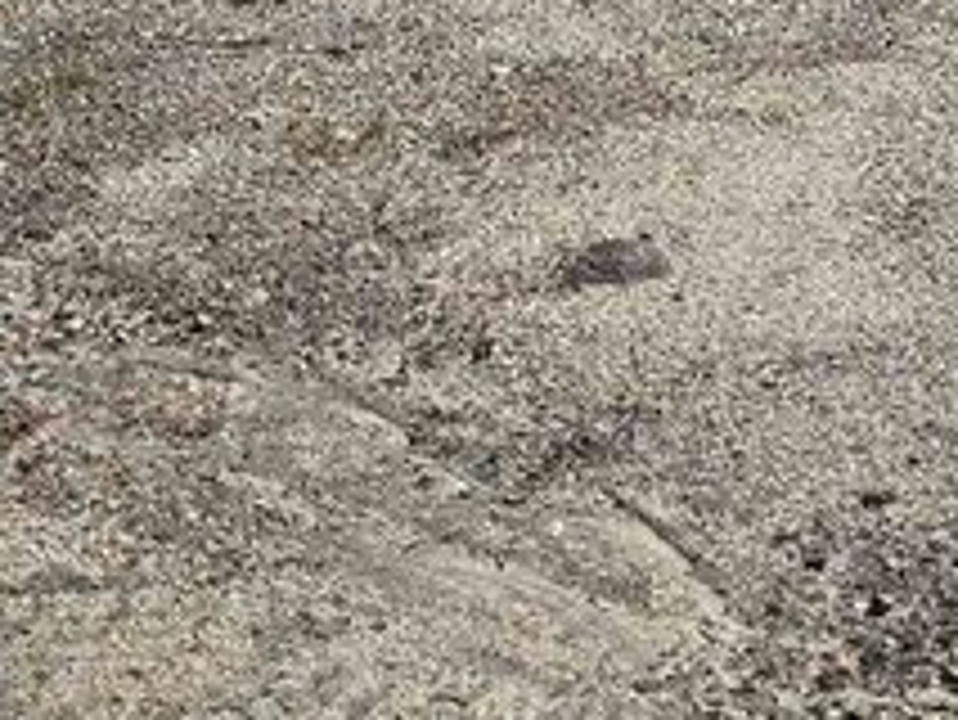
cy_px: -1454
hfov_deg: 11.4
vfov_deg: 7.5
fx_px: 4790
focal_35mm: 173
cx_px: 355
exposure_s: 1/7939
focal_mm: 6.5
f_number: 1.4
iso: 50
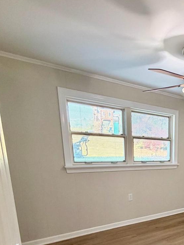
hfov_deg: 42.6
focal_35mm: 29
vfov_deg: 56.5
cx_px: 177
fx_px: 206
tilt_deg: -13.6
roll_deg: -1.9
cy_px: 201
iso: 200
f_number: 2.2
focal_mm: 2.22
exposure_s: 1/60
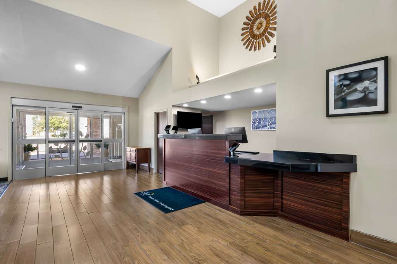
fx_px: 154
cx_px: 198
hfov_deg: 104.3
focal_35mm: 14
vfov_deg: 81.1
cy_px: 132
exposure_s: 1/3
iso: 400
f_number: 8
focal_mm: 14
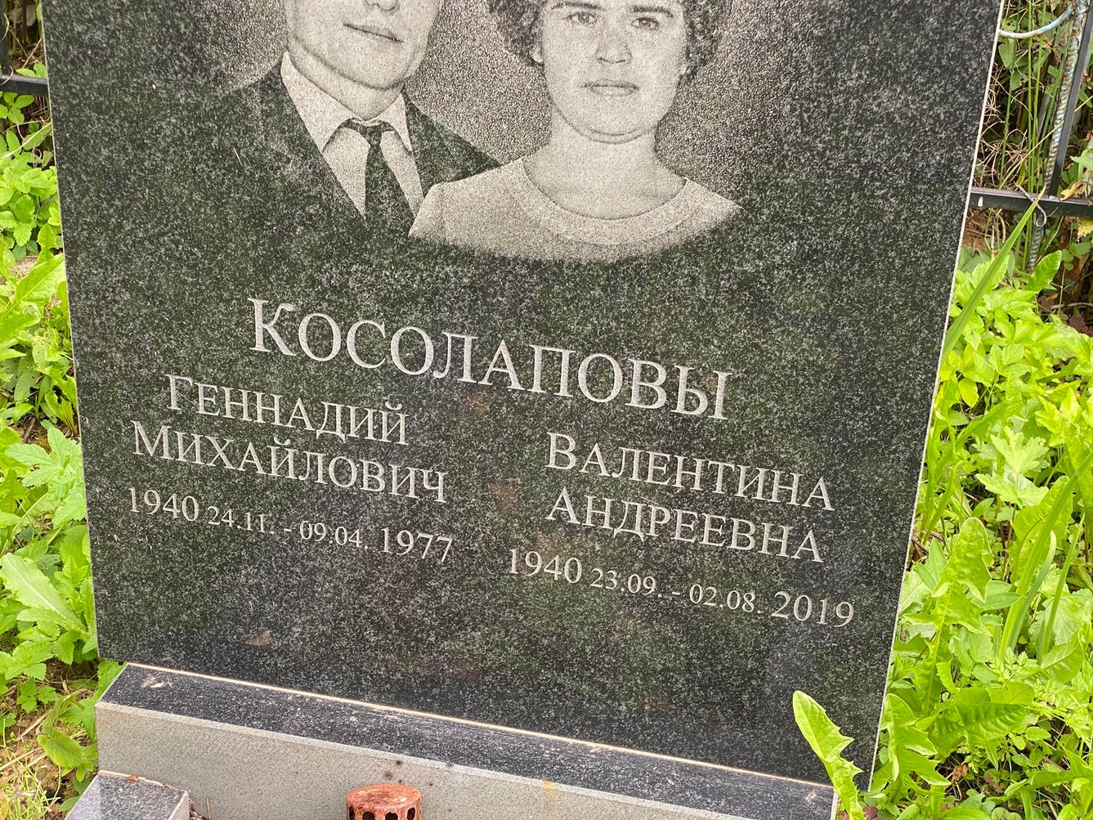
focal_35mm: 56
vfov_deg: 26.1
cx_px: 568
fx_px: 1768
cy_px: 420
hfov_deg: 34.3
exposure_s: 1/122
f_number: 2
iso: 32
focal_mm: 6
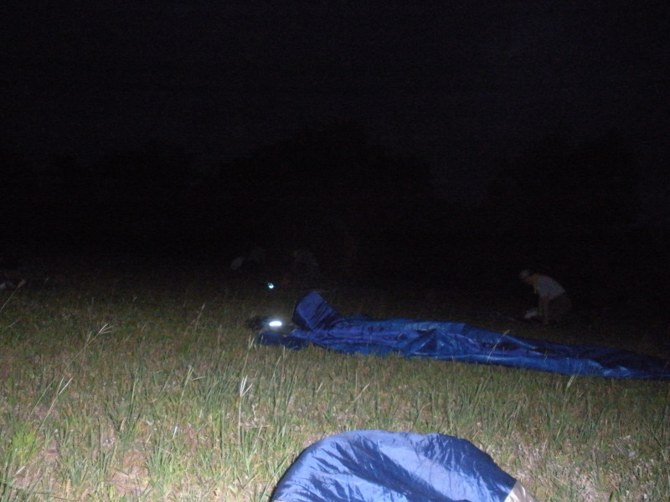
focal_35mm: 36
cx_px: 335
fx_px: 697
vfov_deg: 39.7
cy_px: 251
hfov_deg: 51.4
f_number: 3.5
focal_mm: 6.3
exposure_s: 1/60
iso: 800
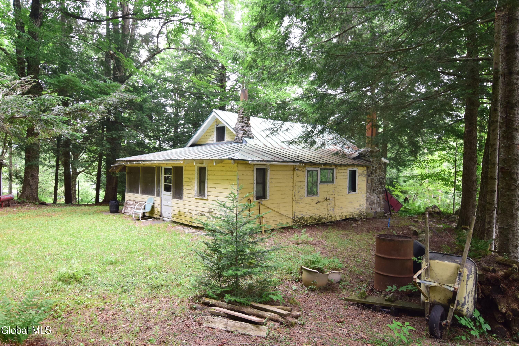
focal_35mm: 24
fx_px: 346
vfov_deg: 53.1
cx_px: 260
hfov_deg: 73.7
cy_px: 173
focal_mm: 16
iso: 800
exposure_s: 1/125
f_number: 5.6
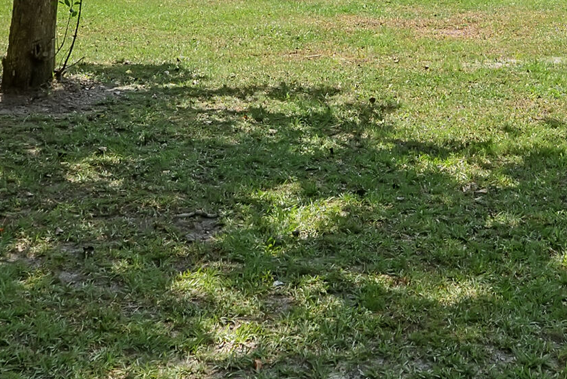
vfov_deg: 17.9
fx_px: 1103
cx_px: 362
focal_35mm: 70
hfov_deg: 28.7
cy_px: -144
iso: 125
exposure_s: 1/30
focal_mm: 19
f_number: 6.3
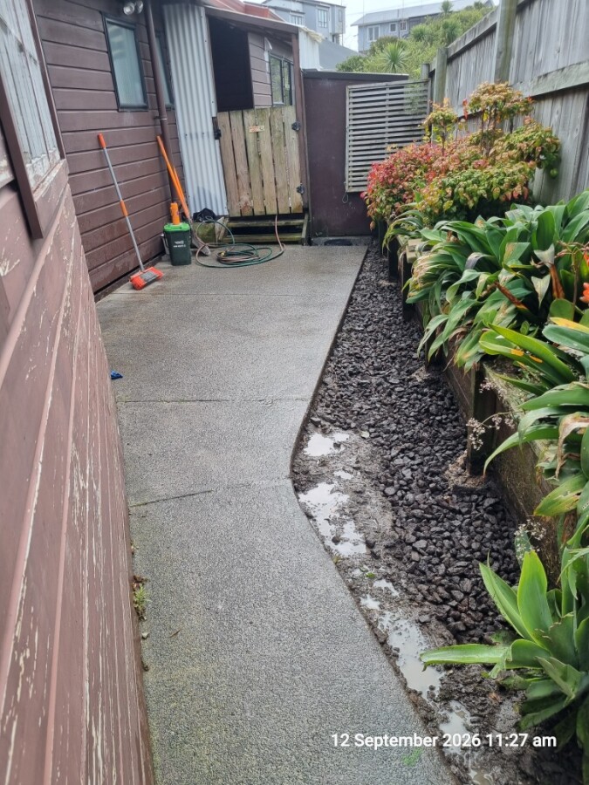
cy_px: 392
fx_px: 590
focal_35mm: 26
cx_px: 294
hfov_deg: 53.1
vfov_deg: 67.3
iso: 50
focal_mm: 5.4
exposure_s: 1/594
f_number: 1.8
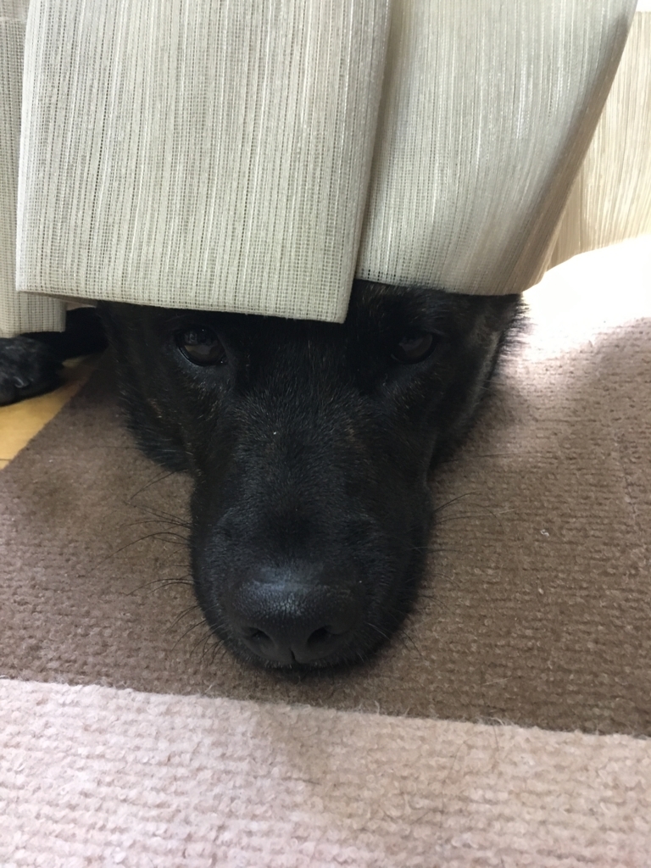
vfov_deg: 61.7
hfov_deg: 48.2
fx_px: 727
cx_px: 326
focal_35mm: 29
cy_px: 434
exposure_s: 1/30
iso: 160
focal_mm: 4.15
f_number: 2.2
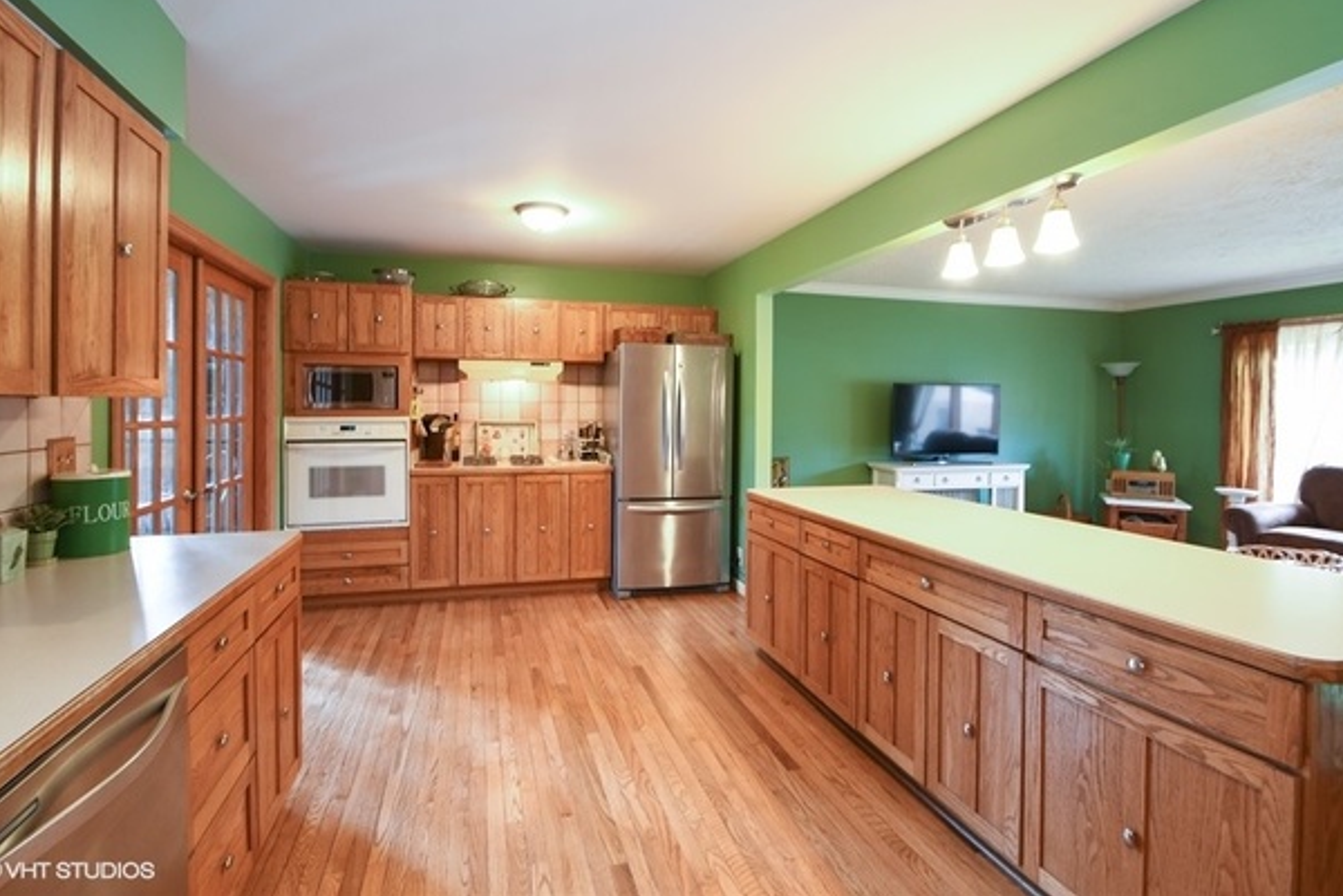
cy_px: 420
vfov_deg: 73.7
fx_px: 597
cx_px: 678
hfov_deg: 96.7
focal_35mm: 16
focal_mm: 10
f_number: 7.1
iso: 200
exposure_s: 1/3
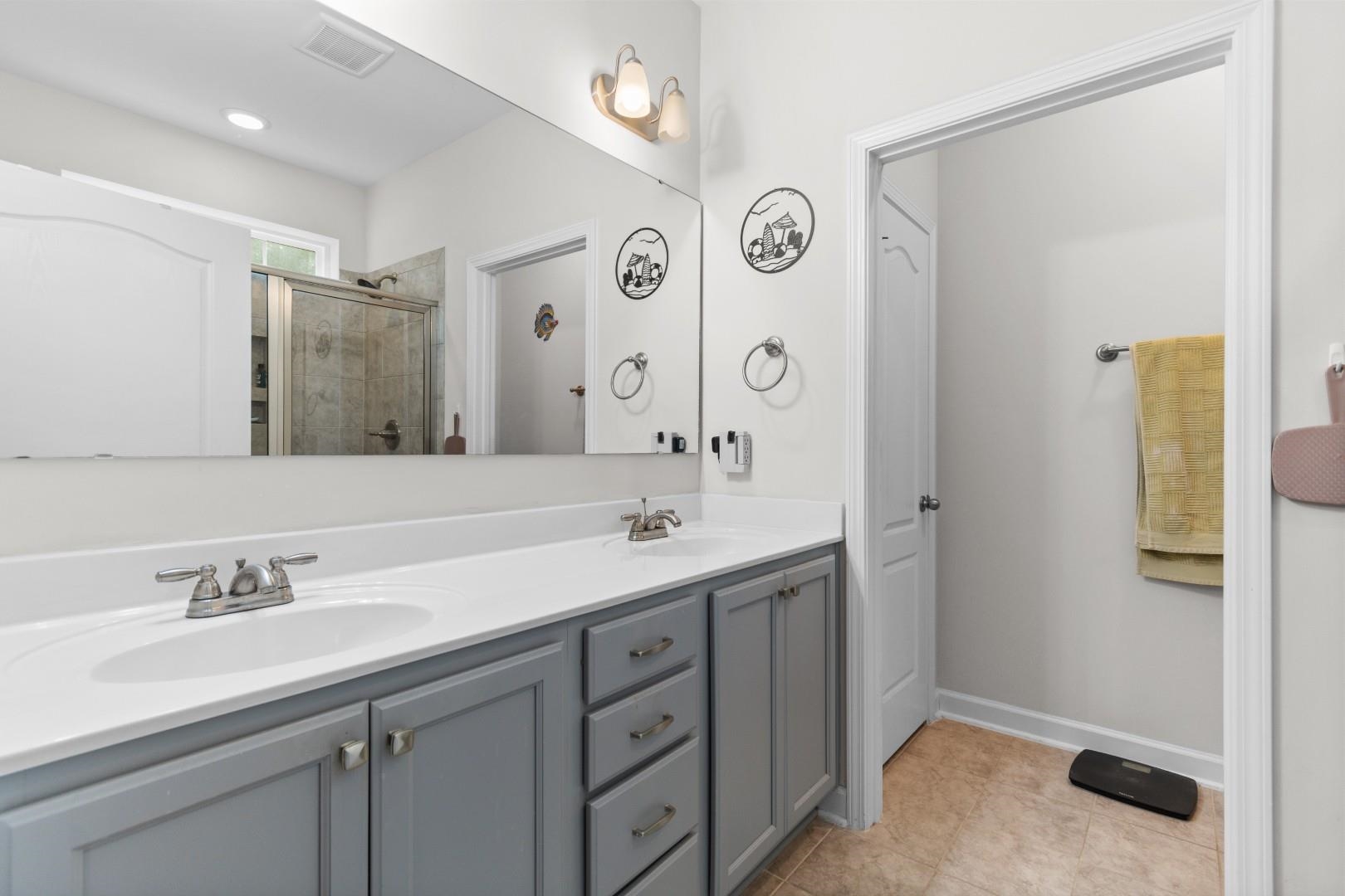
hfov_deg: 100.4
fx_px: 560
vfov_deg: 77.3
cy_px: 448
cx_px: 672
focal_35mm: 15
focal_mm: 10
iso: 100
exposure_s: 1/5
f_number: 4.5
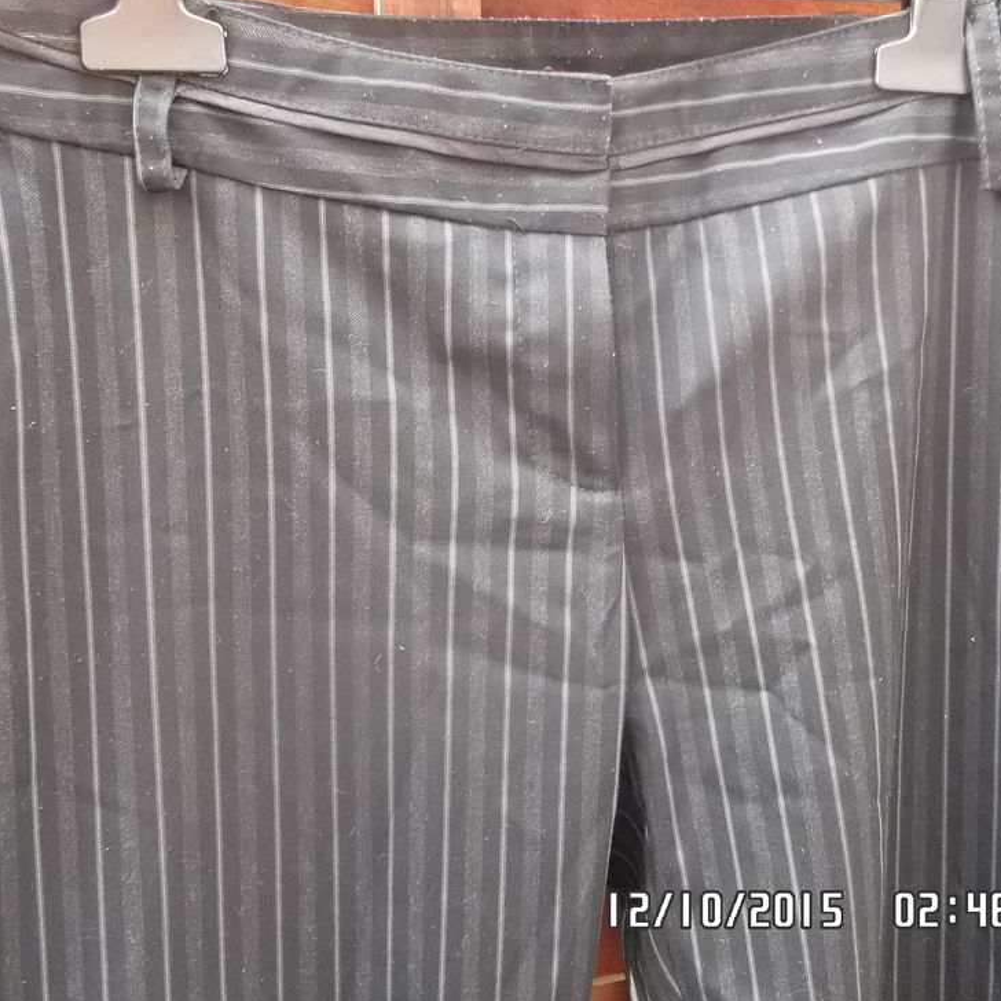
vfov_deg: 48.4
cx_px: 576
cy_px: 509
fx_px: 1112
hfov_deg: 48.3
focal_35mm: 34
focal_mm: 4.1
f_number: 3.3
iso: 300
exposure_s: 1/45
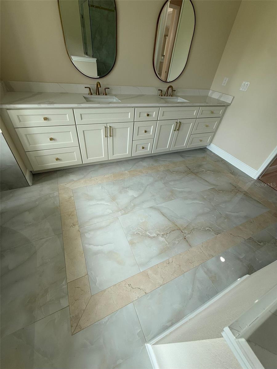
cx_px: 138
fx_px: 149
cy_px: 184
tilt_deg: -41.1
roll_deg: -8.2
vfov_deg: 102.1
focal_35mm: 14
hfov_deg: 85.7
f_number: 2.2
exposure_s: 1/99
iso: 40
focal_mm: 2.22
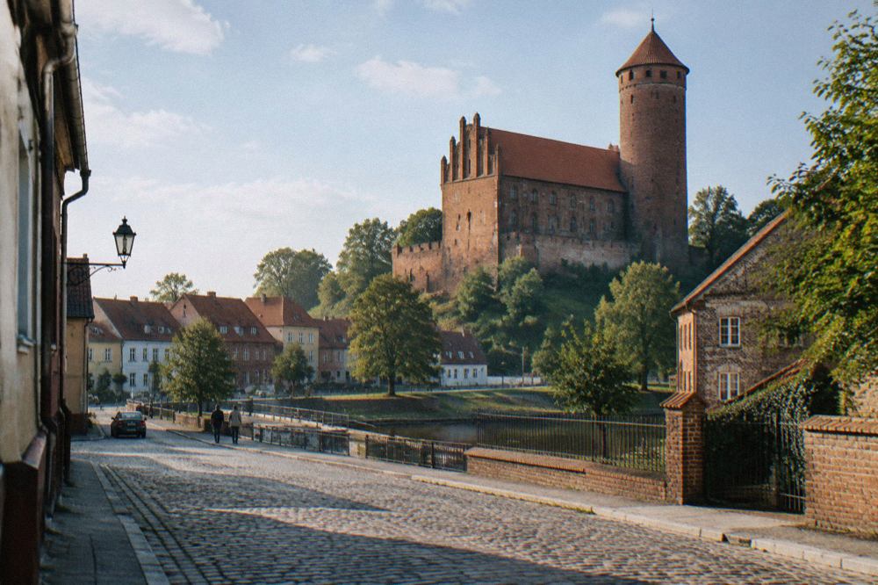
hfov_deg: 54.5
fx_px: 853
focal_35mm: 35
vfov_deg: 37.8
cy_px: 292
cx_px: 439
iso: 200
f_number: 6.3
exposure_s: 1/250
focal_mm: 35
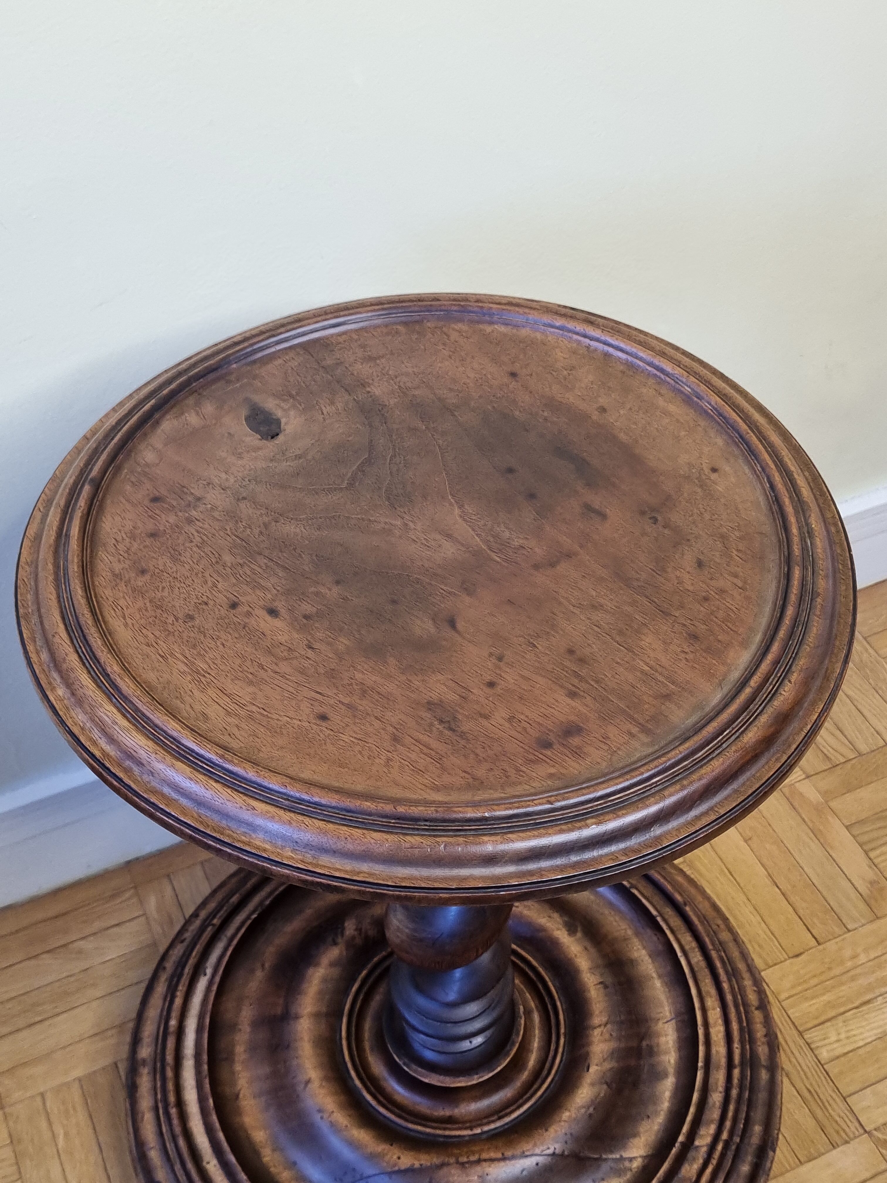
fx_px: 888
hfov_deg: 53.1
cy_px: 592
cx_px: 444
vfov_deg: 67.3
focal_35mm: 26
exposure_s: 1/100
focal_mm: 5.4
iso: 160
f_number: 1.8
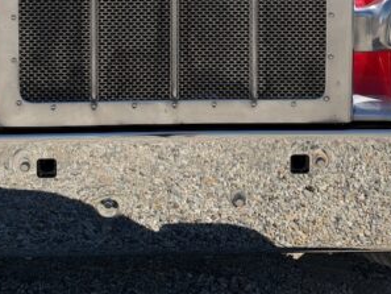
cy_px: -65
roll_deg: +0.4
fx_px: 701
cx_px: 196
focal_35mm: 62
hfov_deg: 31.2
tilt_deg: -1.9
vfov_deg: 21.8
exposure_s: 1/3704
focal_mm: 6.93
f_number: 1.8
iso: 64
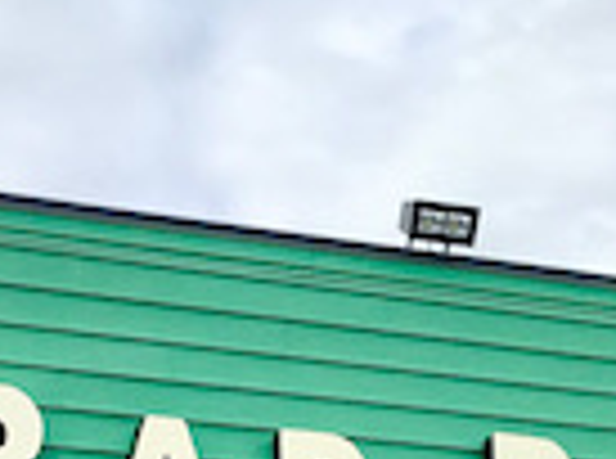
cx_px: 297
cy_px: 711
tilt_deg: +10.8
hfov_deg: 16.1
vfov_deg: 11.4
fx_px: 2183
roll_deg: +1.1
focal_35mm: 123
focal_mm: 3.99
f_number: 1.8
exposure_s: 1/2179
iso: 20
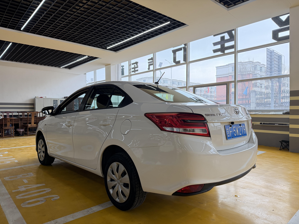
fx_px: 207
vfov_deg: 56.8
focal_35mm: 24
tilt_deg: -1.1
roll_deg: +0.1
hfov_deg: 71.6
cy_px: 112
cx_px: 150
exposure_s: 1/131
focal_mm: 6.76
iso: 200
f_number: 1.78
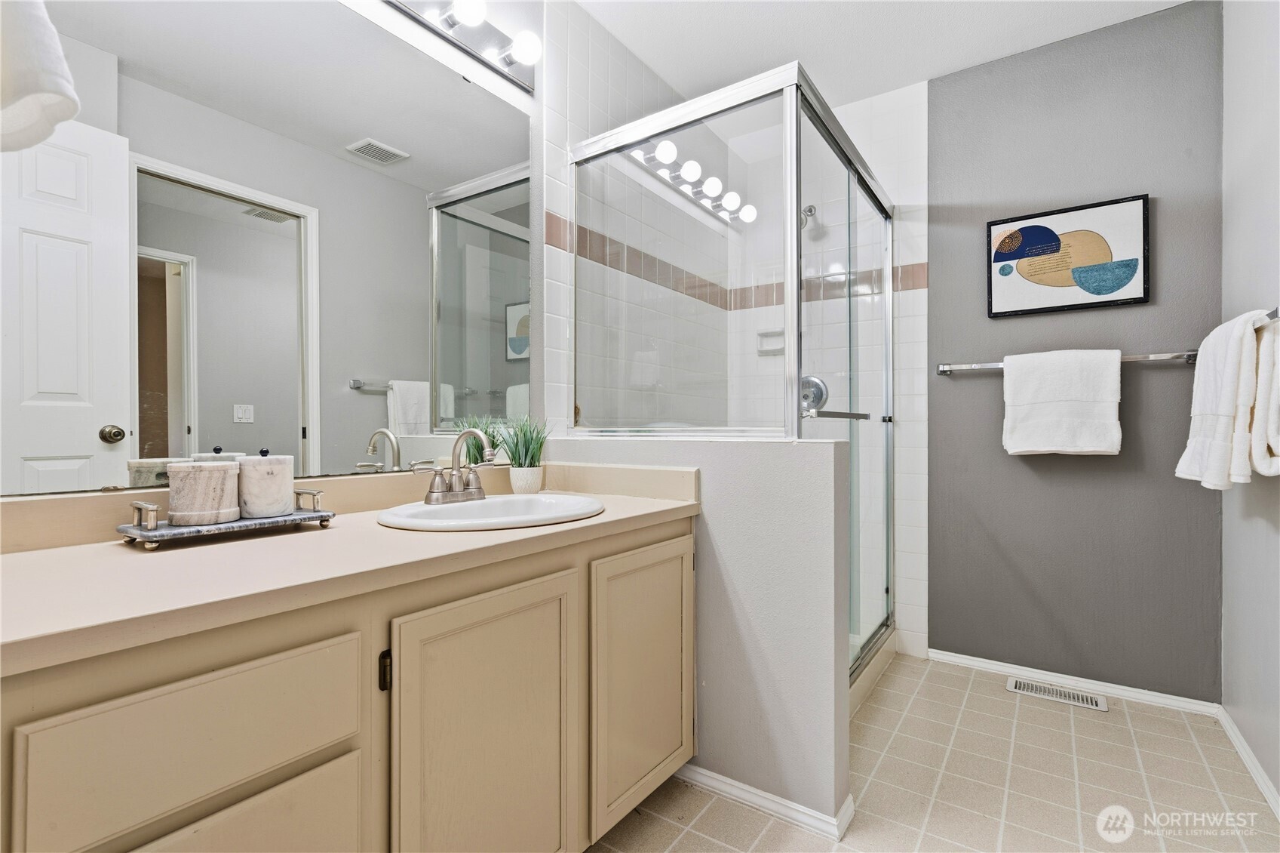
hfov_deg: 96.8
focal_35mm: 16
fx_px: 569
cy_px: 426
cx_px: 640
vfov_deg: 73.7
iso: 100
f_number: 11
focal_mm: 16
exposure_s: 1/10
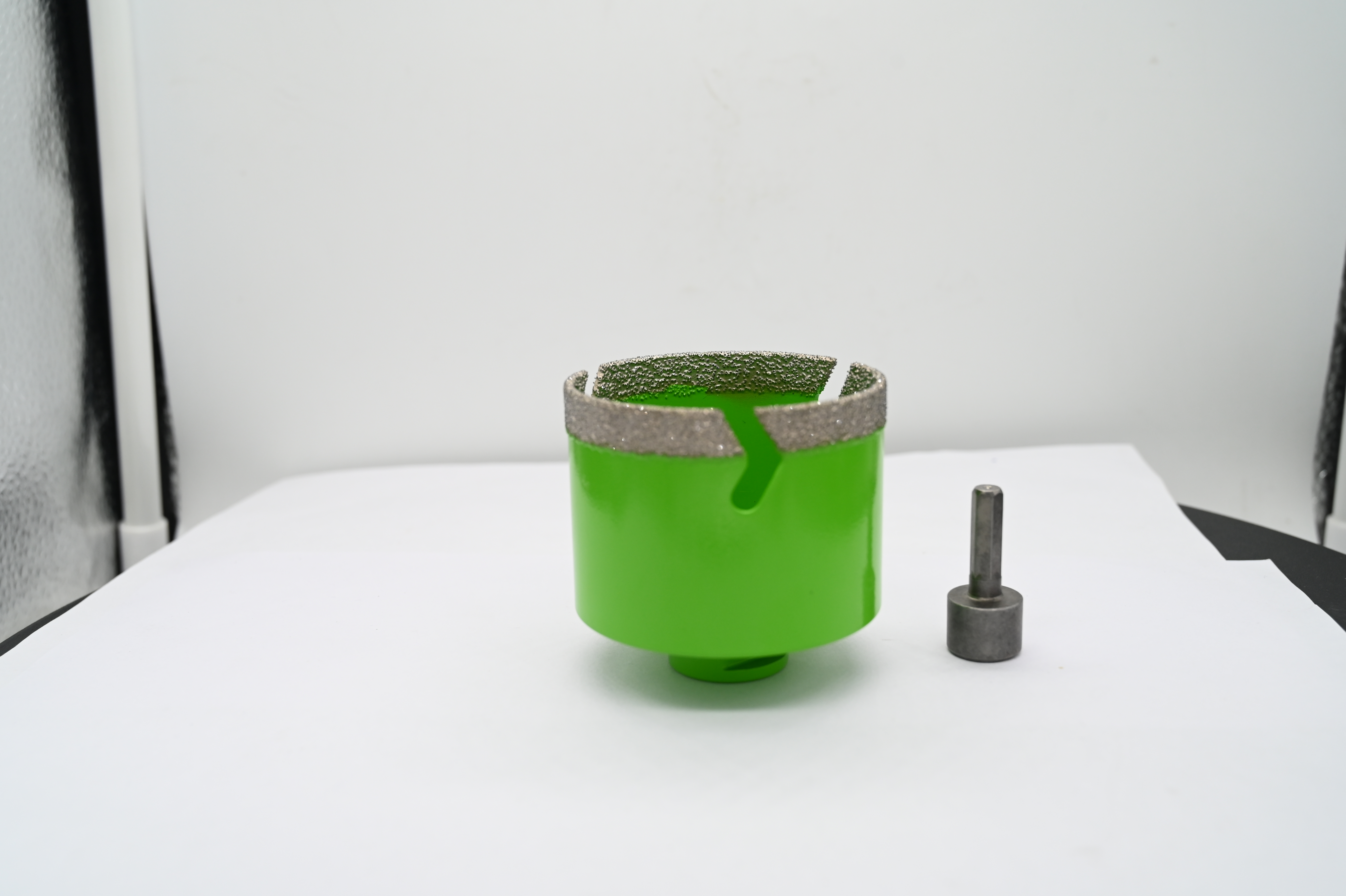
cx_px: 673
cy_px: 448
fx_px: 1345
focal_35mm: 36
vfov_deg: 36.8
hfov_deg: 53.2
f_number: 6.3
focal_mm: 36
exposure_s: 1/250
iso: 500
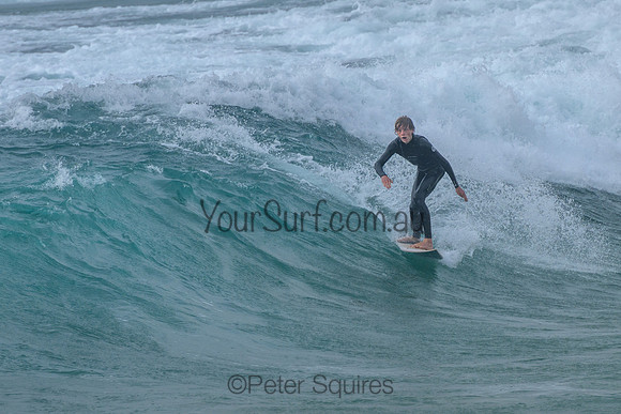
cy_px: 215
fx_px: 9495
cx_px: 399
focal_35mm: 550
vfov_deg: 2.5
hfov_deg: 3.7
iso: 500
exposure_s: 1/2000
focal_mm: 400
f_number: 9
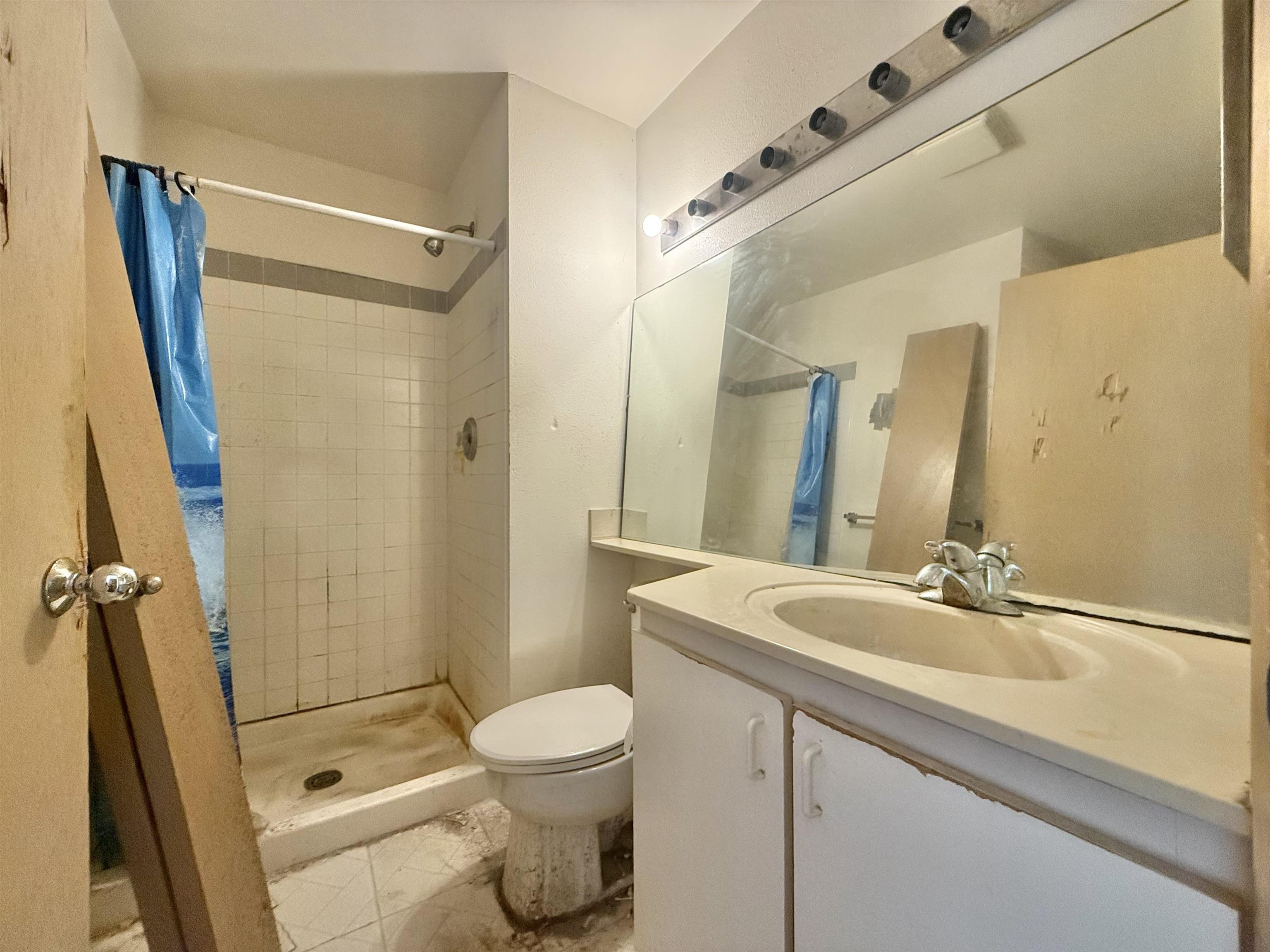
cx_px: 635
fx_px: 514
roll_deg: -0.1
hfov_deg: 102.1
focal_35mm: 14
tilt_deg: +0.8
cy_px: 476
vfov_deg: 85.7
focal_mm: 2.22
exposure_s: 1/120
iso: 400
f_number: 2.2
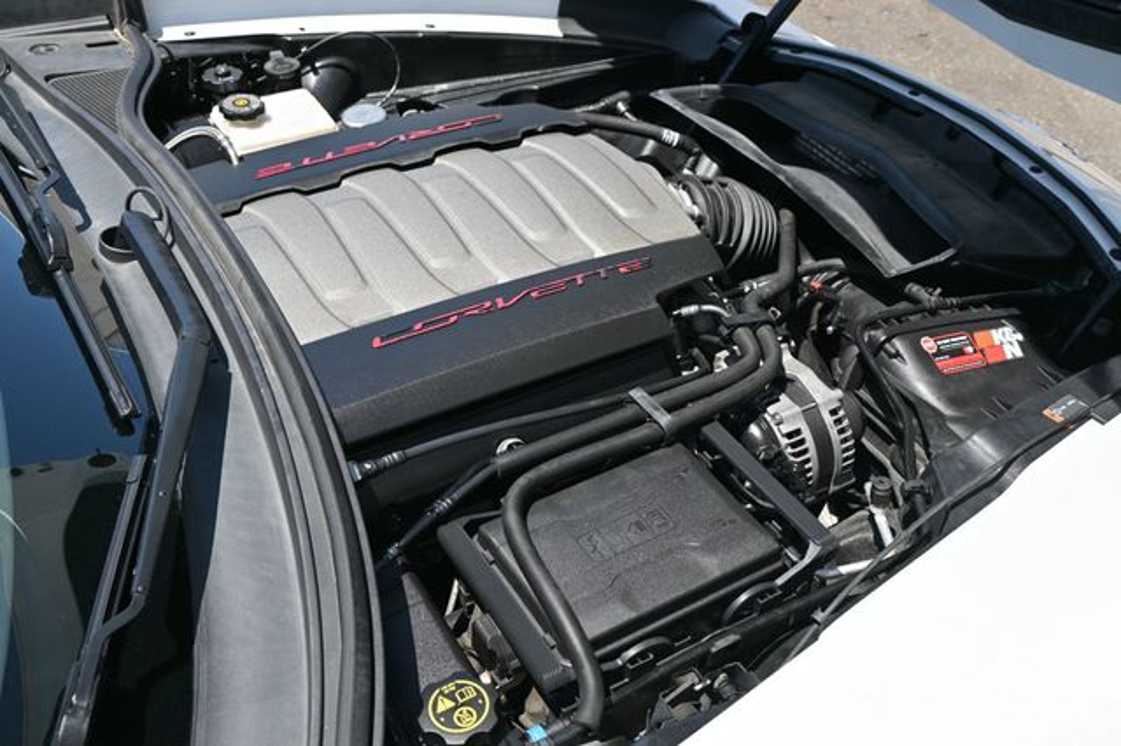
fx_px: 1144
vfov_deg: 36.1
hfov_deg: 52.2
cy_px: 373
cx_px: 560
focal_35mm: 37
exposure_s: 1/250
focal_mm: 24.5
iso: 100
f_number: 5.6
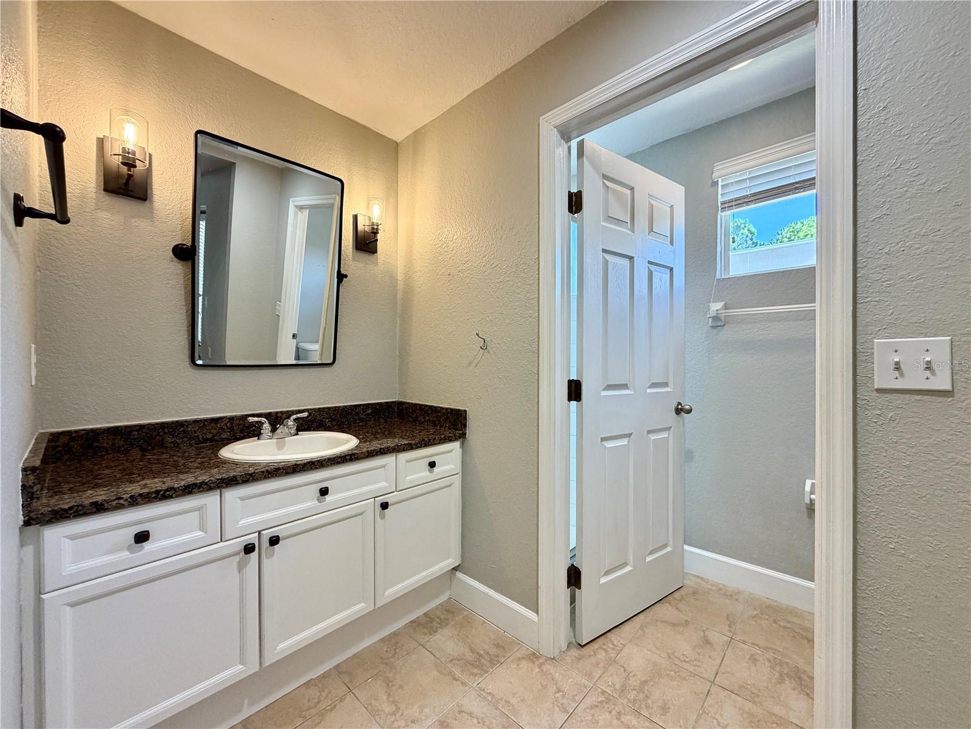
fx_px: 393
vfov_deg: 85.7
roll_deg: +0.2
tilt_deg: +0.5
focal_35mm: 14
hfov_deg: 102.1
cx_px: 486
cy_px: 364
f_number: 2.2
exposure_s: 1/120
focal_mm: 2.22
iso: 160
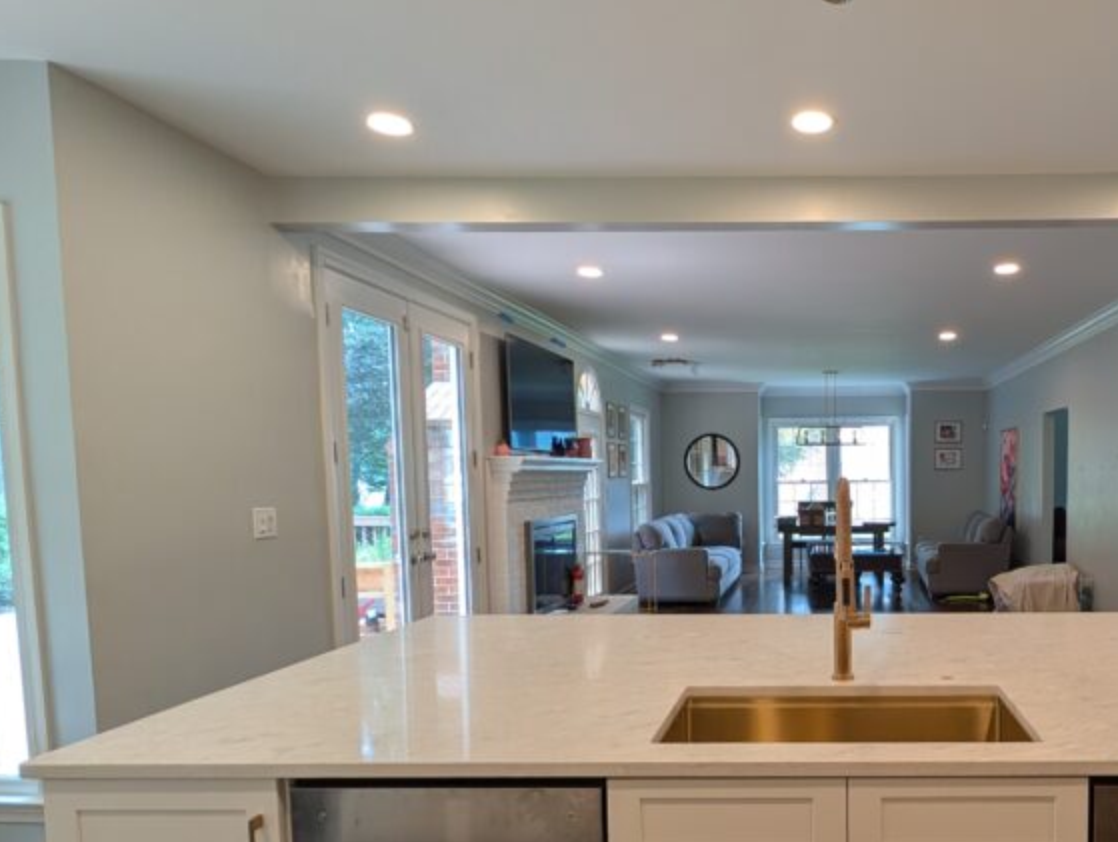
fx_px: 712
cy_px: 529
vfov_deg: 60.4
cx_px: 822
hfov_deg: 71.7
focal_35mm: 22
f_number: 1.7
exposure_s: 1/120
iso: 118
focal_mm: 2.02
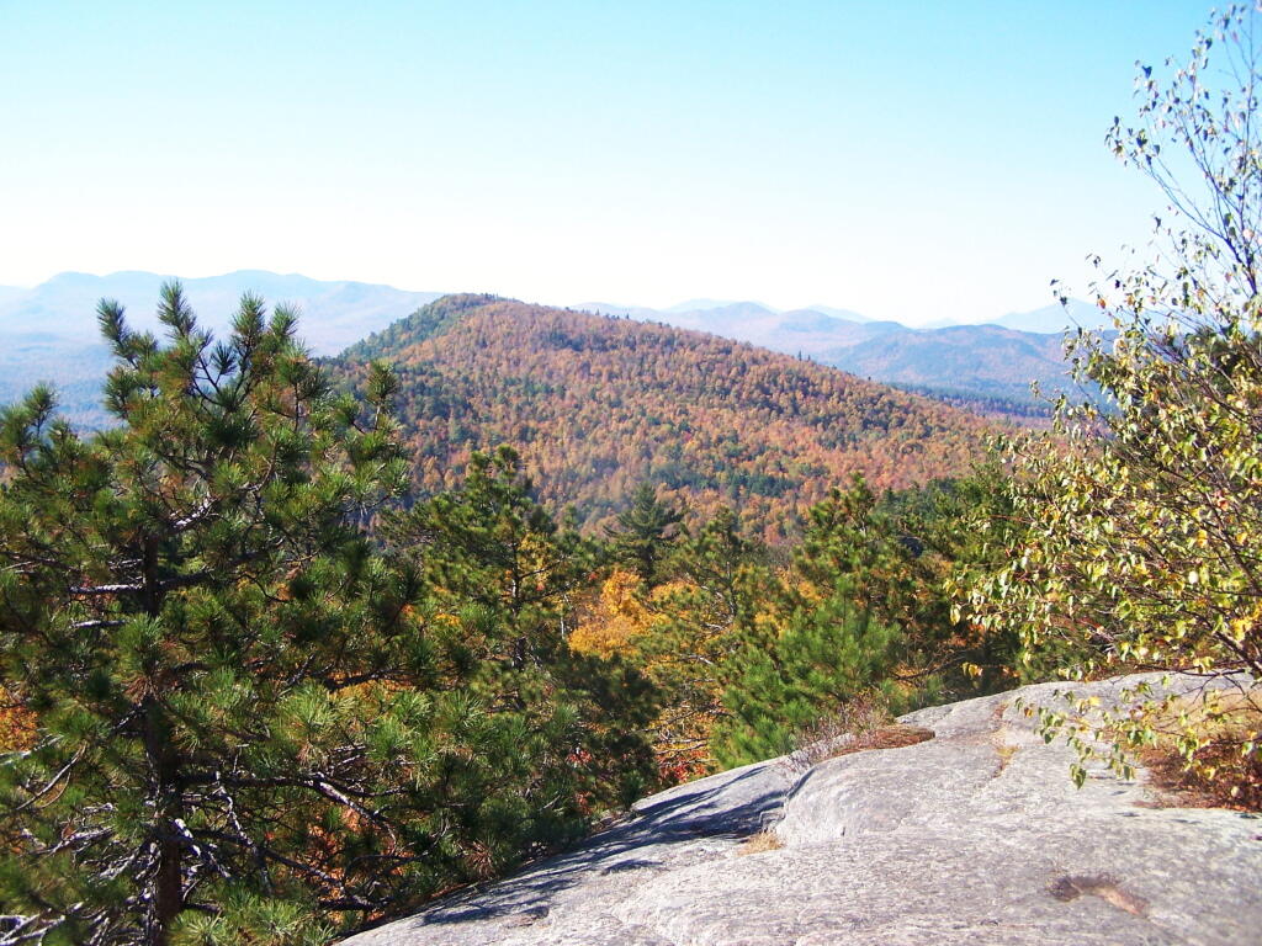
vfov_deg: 37.7
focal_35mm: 38
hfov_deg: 49.0
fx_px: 1385
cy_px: 473
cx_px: 631
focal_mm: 6.3
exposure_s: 1/800
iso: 80
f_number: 2.8
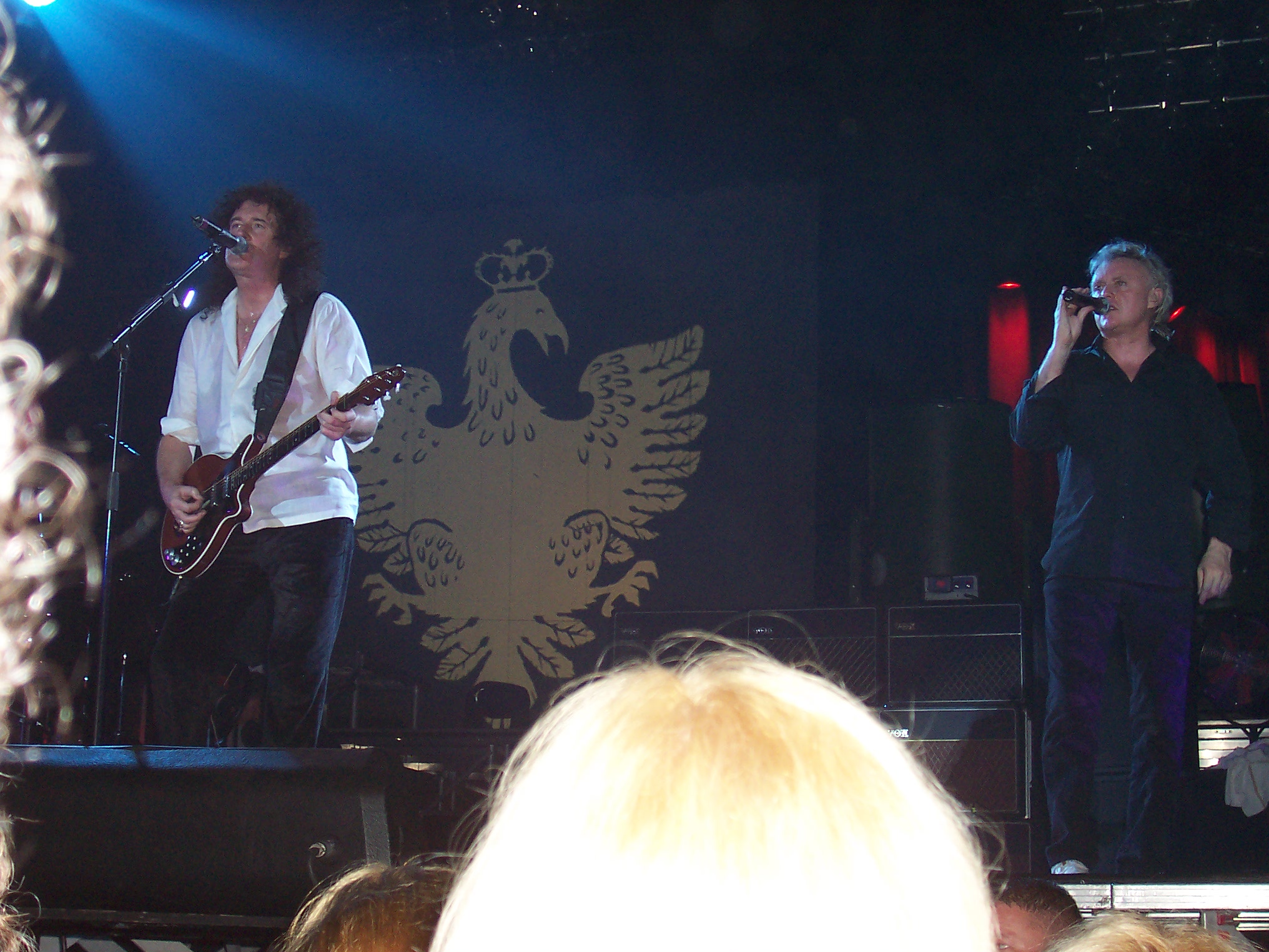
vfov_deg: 25.7
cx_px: 634
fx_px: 2090
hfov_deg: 33.8
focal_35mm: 57
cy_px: 476
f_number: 3.4
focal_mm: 8.6
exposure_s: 1/60
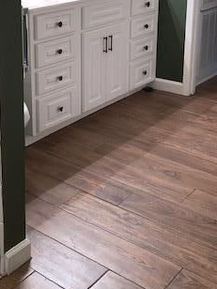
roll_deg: +1.6
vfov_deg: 34.3
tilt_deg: -12.8
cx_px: 52
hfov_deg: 26.6
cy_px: 53
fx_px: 451
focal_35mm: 54
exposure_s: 1/15
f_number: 1.8
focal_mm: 4.25
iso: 50
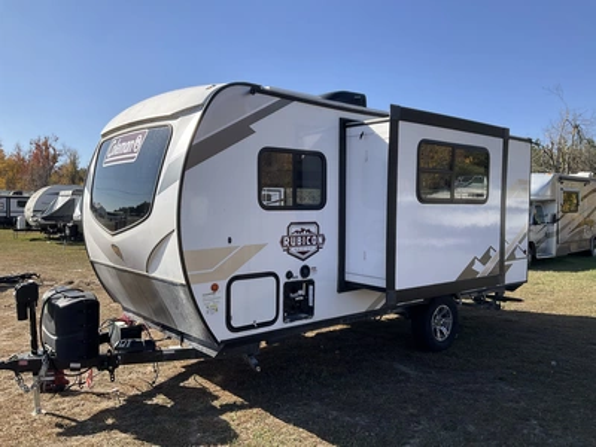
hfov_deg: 61.7
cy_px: 224
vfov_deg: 48.2
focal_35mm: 29
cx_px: 298
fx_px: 499
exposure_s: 1/1342
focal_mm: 3
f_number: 1.8
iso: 25
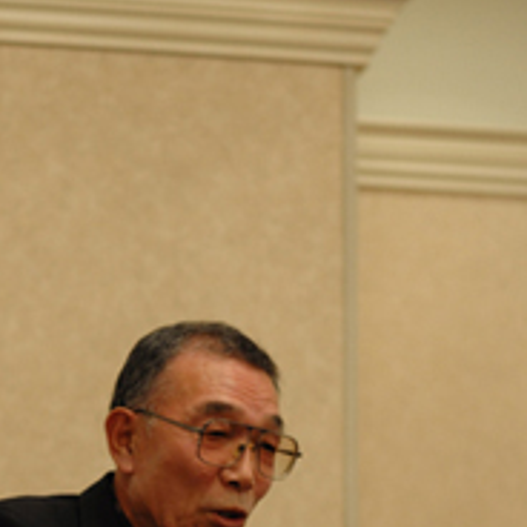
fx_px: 2549
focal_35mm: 148
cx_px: 69
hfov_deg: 11.7
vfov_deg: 11.7
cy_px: 493
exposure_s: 1/100
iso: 900
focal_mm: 50
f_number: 2.8
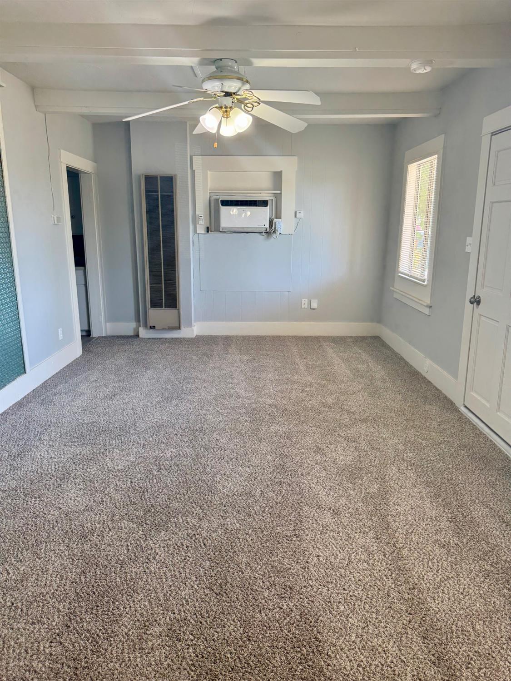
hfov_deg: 56.8
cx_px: 256
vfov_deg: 71.6
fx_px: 472
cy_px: 340
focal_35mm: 24
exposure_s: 1/120
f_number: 1.78
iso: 160
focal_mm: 6.76
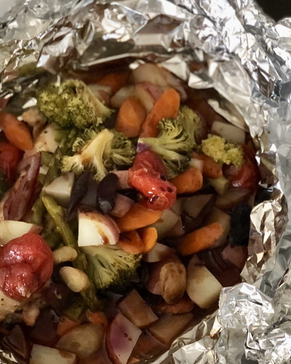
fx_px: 1045
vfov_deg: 19.7
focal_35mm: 97
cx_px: 53
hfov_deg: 15.7
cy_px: 225
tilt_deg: -69.3
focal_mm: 6
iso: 160
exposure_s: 1/20
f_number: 2.4
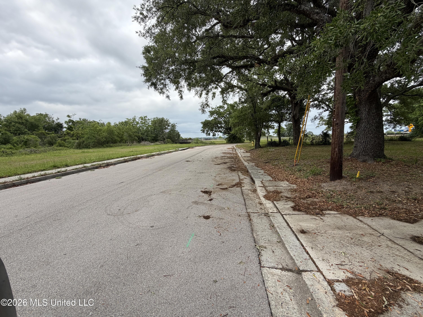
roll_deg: +1.9
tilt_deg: -7.0
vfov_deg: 85.7
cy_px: 158
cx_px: 212
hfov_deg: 102.1
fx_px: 171
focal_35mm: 14
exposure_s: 1/770
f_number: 2.2
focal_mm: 2.22
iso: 40
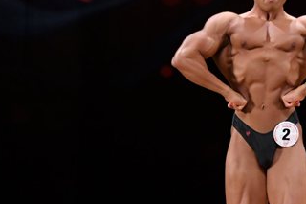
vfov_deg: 2.4
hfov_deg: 3.5
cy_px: 151
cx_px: 250
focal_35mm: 581
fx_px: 4936
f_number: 5.6
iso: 3200
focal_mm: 160
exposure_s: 1/400
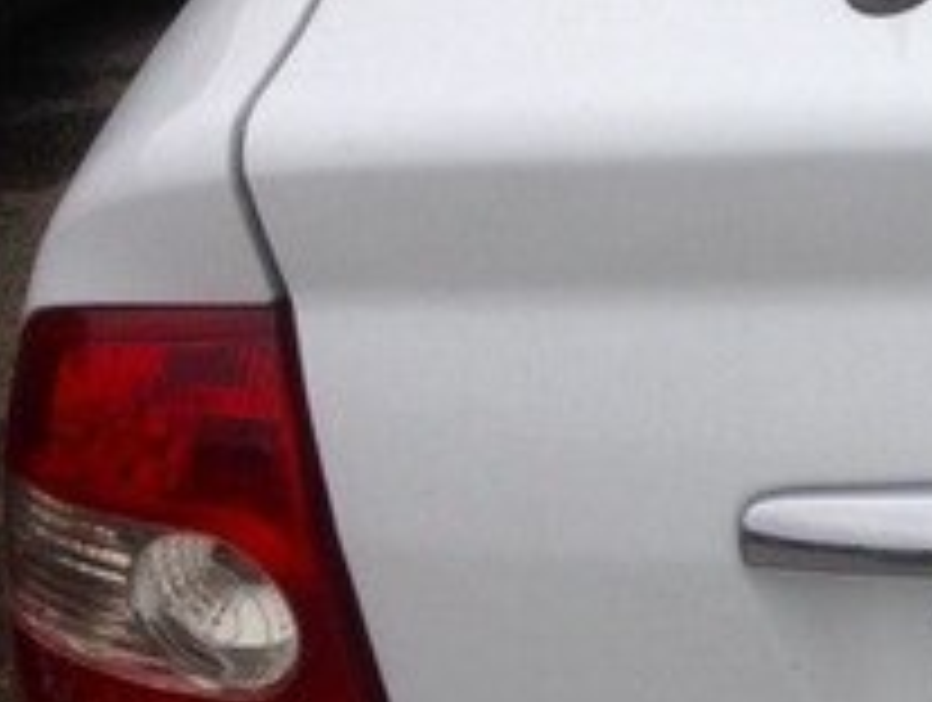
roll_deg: -3.2
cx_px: 1472
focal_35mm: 105
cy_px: 308
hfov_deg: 16.7
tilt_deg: -30.6
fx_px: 2832
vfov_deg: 14.1
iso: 50
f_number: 2.4
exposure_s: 1/516
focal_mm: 4.12
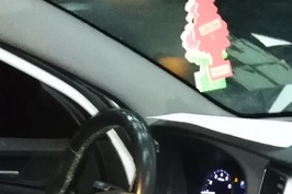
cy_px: 243
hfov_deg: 24.2
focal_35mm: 74
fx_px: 600
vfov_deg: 17.4
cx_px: 372
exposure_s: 1/12
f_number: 2.2
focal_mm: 3.46
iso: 1544
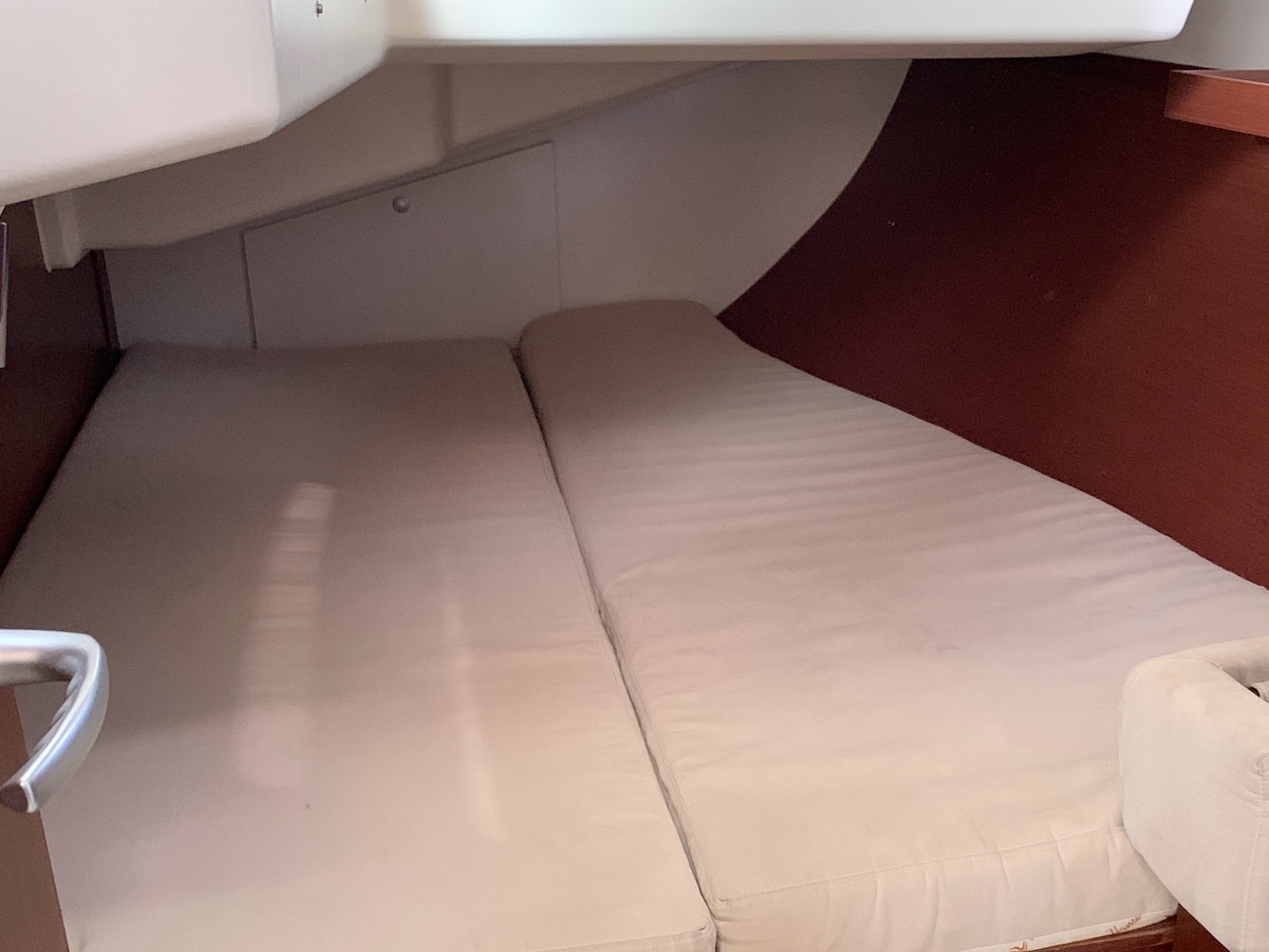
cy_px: 592
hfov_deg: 46.5
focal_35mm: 40
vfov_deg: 35.8
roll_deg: -0.3
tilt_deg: -23.1
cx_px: 766
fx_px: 1466
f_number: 1.8
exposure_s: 1/32
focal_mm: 4.25
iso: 400
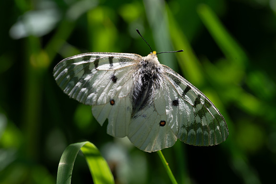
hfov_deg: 4.2
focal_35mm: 489
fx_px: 3750
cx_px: 147
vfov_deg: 2.8
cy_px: 92
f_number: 13
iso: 160
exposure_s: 1/80
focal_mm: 400
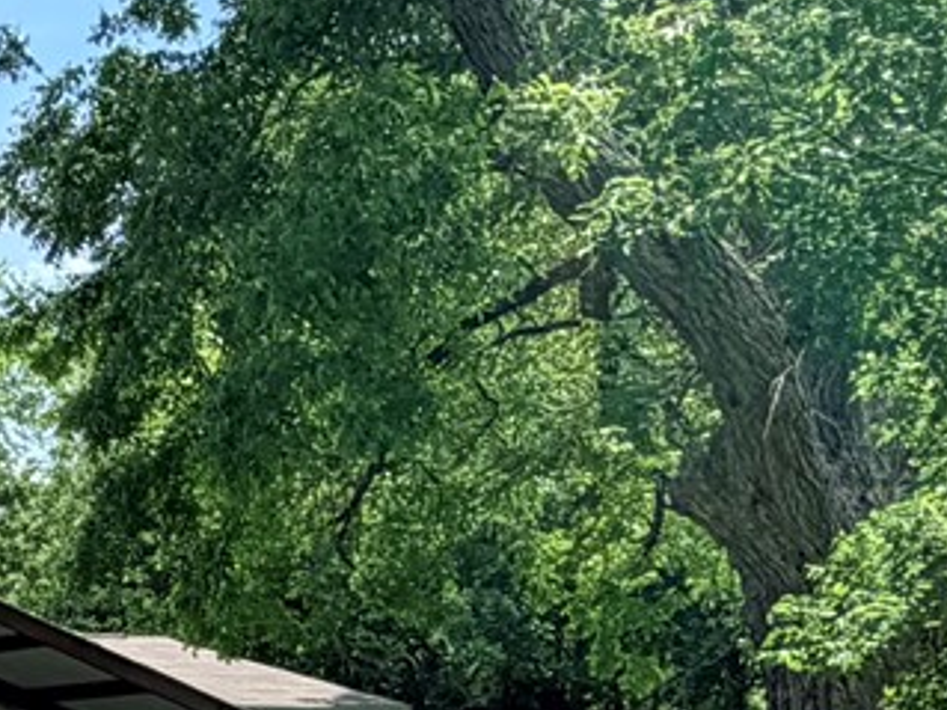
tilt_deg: -1.1
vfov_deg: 15.8
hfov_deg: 19.0
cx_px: -493
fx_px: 2461
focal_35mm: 90
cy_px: 856
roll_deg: +0.1
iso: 40
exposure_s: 1/651
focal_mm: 2.22
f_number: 2.2
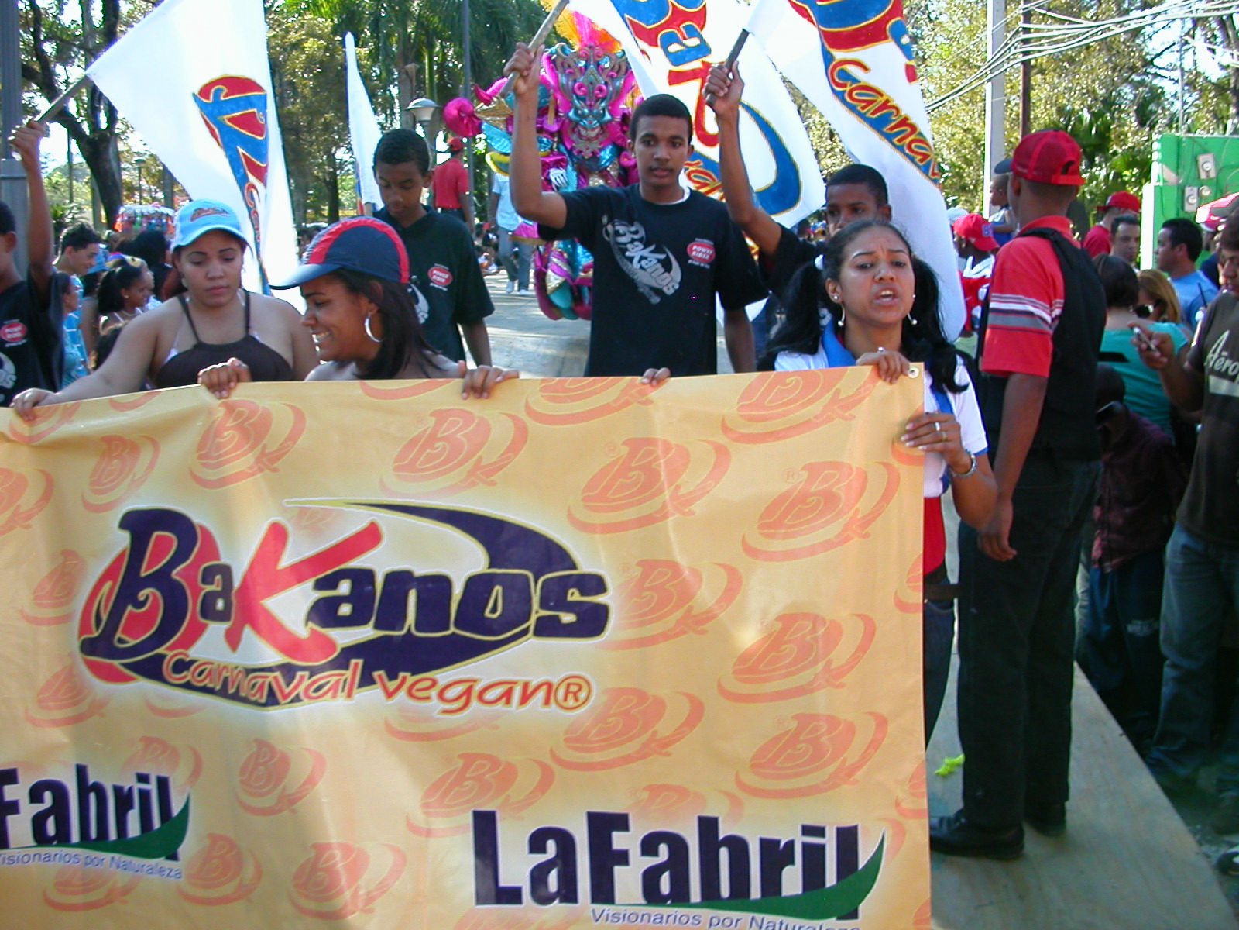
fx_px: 1324
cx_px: 620
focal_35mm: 37
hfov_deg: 50.1
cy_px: 465
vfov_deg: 38.7
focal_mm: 5.6
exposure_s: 1/227
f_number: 2.7
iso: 100
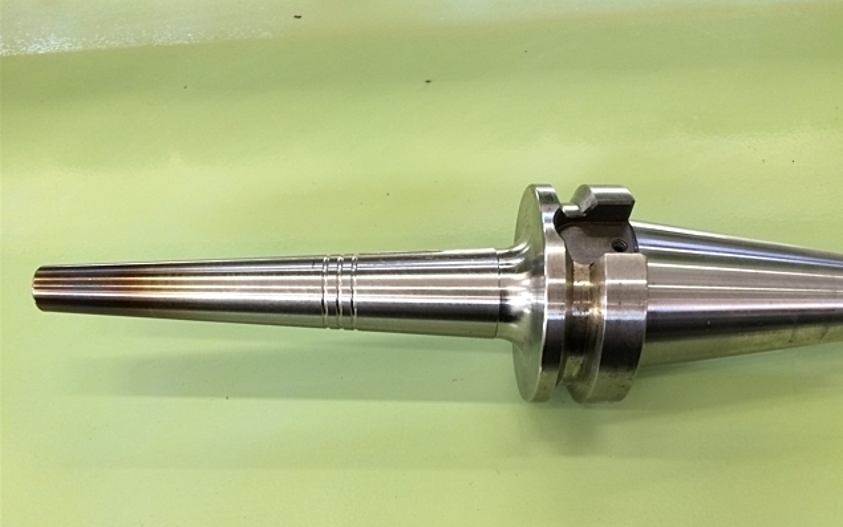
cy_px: 315
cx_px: 423
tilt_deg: -56.2
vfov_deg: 40.4
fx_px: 712
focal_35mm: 31
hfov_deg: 61.2
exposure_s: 1/30
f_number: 2.2
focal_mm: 4.15
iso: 50
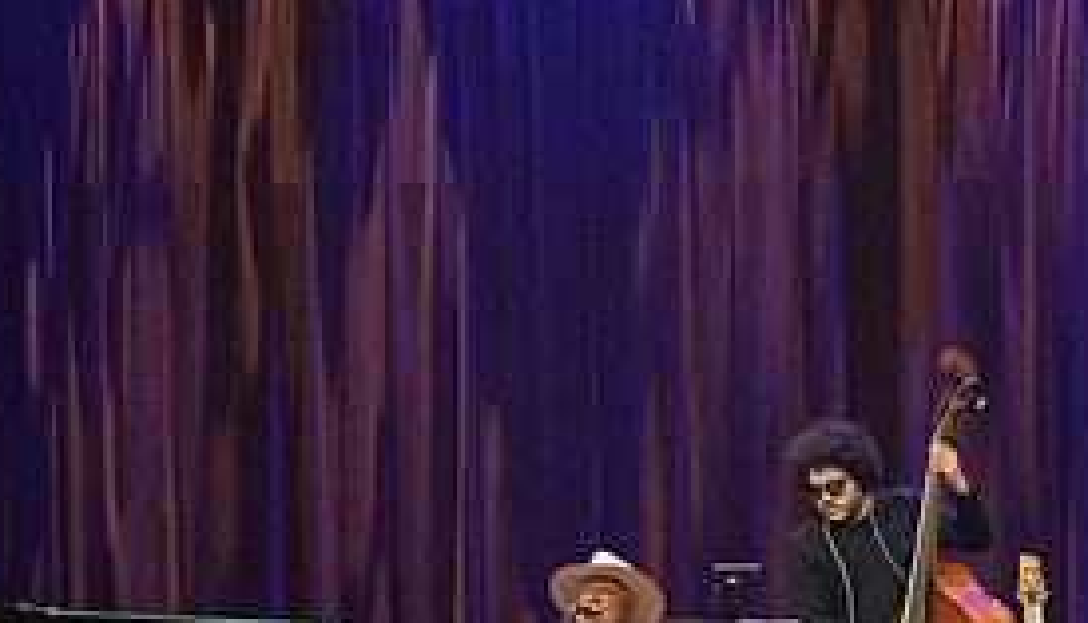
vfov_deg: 3.5
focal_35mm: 349
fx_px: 10114
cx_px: 997
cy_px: 378
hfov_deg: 6.1
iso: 3200
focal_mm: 100
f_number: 5.6
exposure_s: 1/250
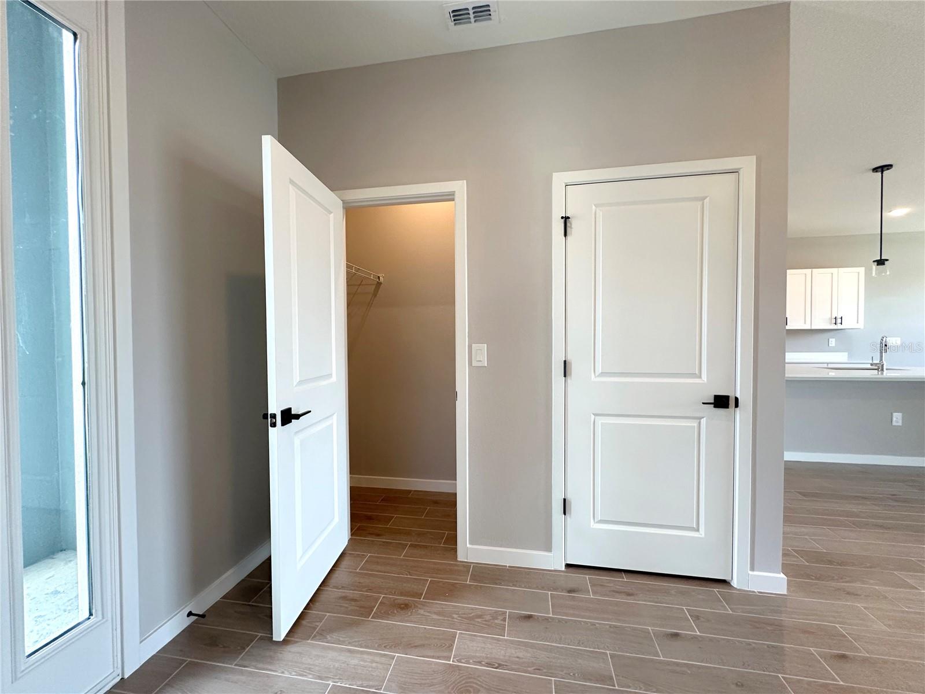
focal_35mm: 14
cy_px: 347
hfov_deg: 102.1
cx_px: 462
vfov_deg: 85.7
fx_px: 374
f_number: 2.2
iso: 200
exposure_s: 1/120
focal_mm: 2.22
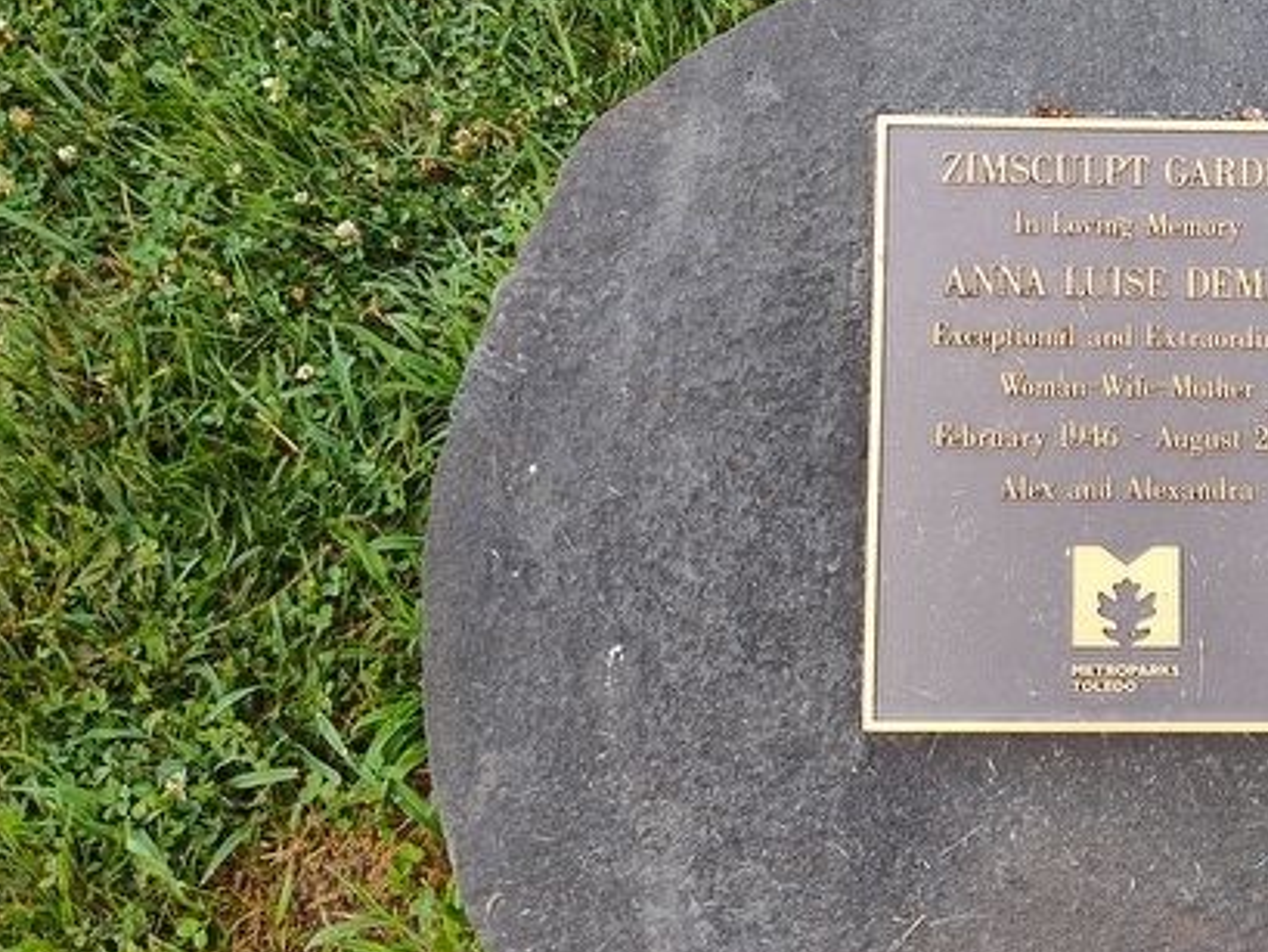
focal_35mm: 45
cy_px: 344
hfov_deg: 39.3
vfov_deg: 32.0
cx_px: 1125
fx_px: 1649
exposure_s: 1/200
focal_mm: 5.56
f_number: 1.8
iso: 143
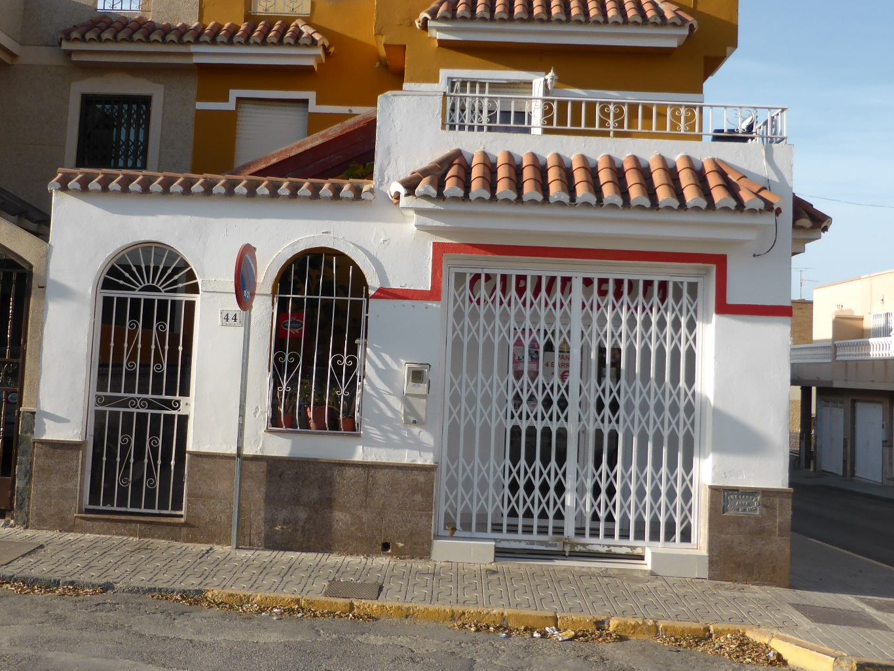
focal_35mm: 36
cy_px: 286
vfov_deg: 39.6
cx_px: 405
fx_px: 930
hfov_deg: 51.3
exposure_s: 1/640
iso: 100
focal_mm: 4.3
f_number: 3.3
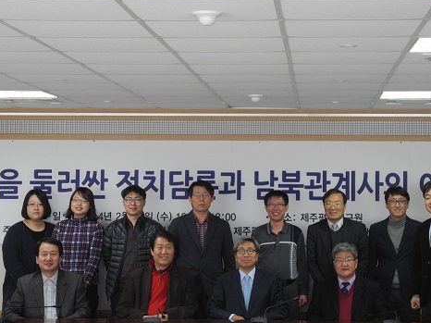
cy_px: 136
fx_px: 1244
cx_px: 231
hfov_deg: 19.6
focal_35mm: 100
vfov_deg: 14.8
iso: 217
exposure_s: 1/30
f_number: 4
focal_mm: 18.1
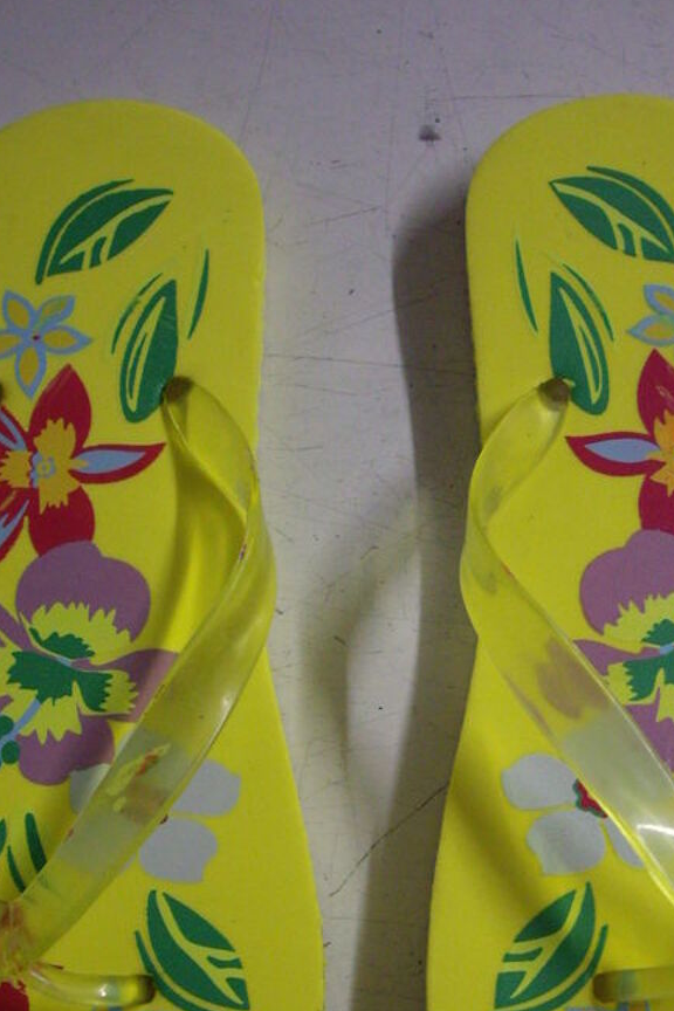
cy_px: 678
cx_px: 421
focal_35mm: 61
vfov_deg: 32.6
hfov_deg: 22.2
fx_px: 1713
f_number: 2.7
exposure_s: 1/20
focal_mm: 6.2
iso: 200
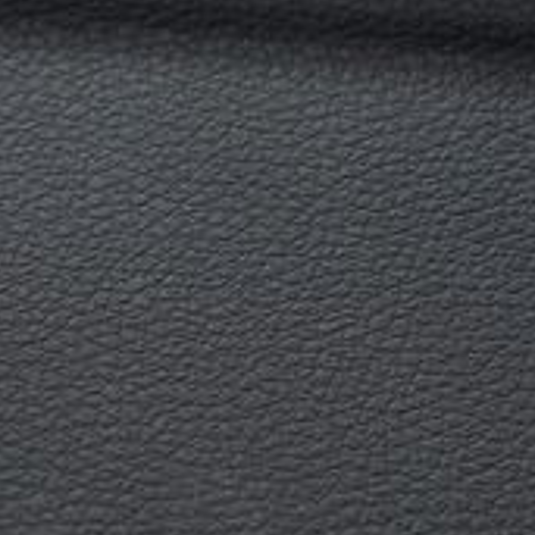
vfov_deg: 13.0
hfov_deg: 12.0
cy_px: 214
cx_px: -407
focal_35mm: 134
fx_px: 2343
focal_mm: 28
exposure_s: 1/40
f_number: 3.2
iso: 320
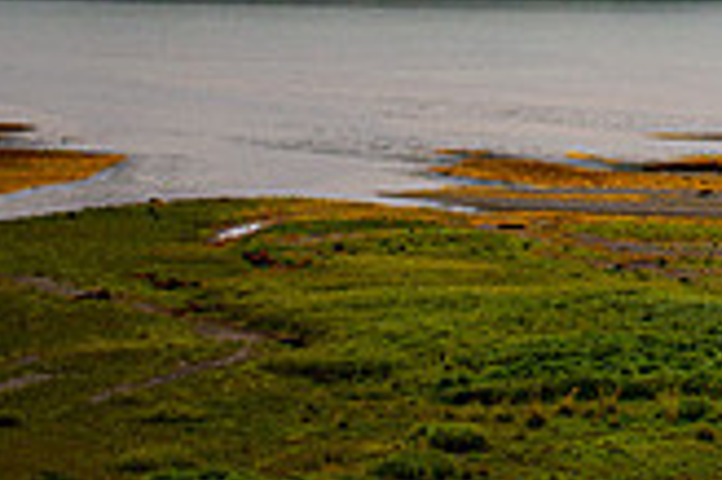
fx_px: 5129
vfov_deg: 5.3
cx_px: 913
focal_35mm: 256
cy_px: -197
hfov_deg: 8.0
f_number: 2.8
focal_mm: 70
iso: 200
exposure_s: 1/500
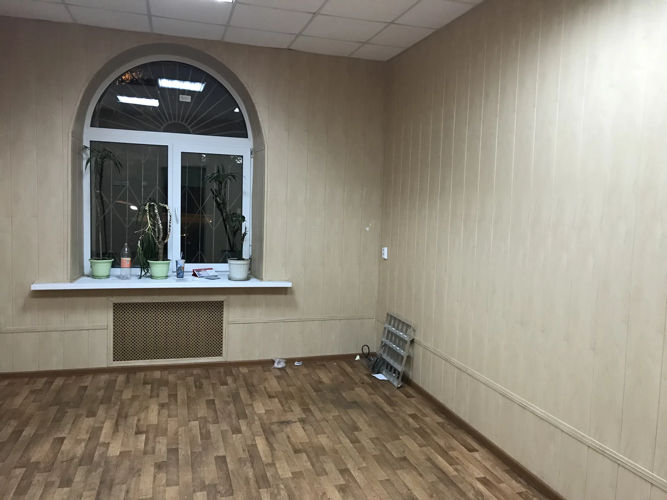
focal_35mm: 28
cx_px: 334
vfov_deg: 49.7
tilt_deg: -3.3
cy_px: 250
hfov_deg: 63.4
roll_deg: -2.9
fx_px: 540
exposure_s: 1/17
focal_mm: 3.99
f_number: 1.8
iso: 64
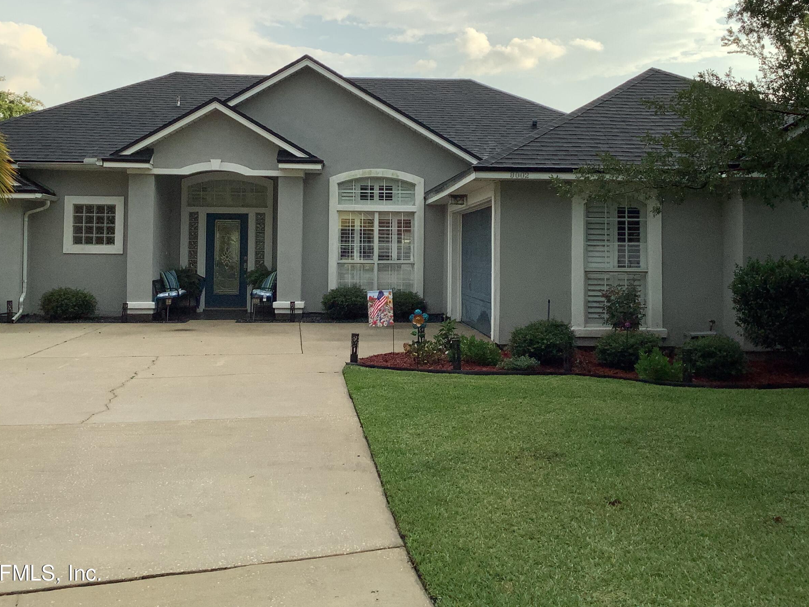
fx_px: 911
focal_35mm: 39
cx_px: 407
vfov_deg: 36.6
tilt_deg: +2.3
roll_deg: -0.2
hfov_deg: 47.9
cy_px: 226
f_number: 2.4
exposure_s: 1/608
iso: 25
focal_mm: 3.3
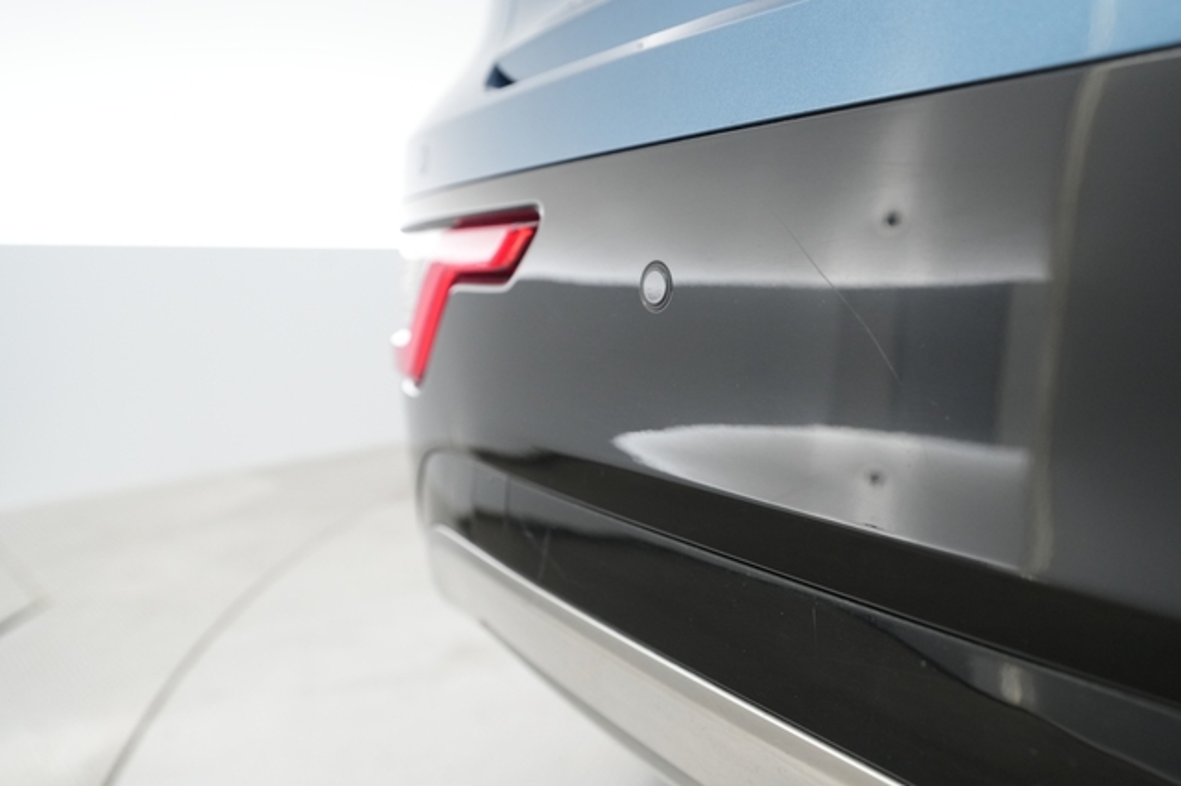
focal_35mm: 25
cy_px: 393
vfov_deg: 51.2
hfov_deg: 71.5
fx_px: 820
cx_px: 590
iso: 2500
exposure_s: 1/100
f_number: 4
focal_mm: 25
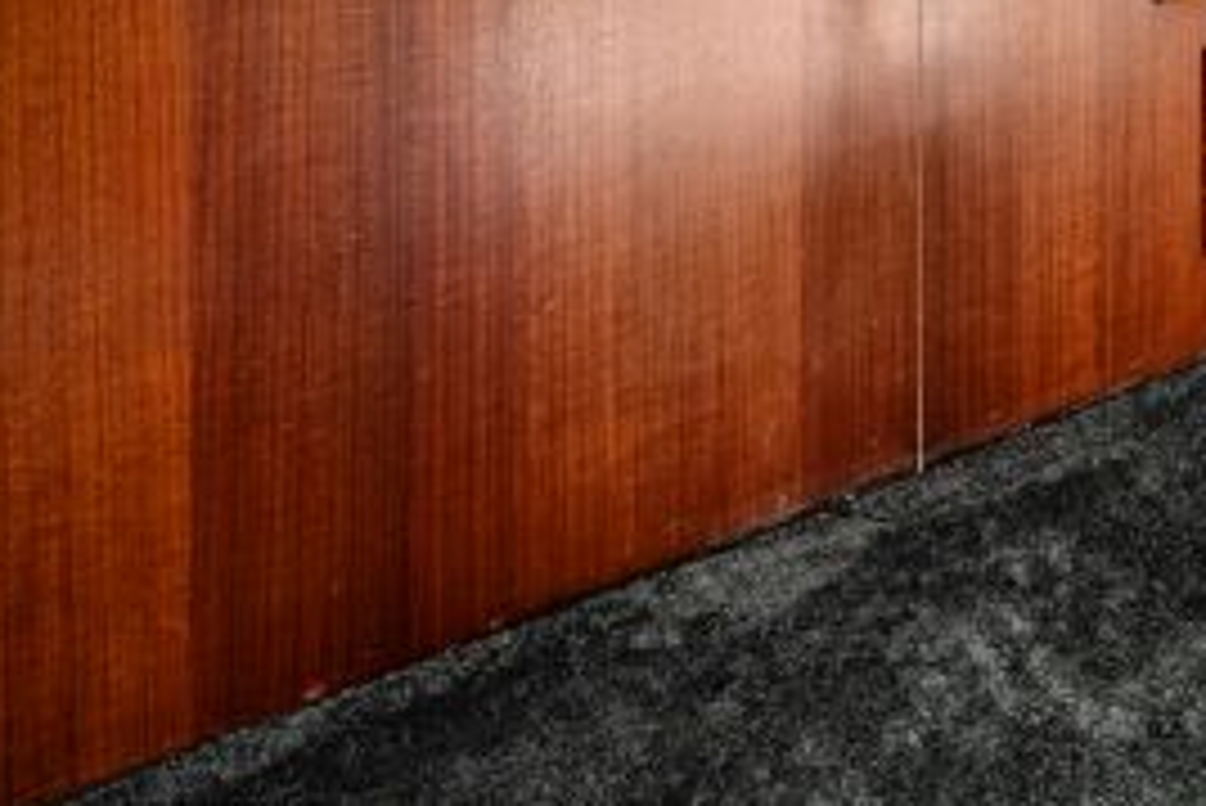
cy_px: -531
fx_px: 1575
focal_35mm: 47
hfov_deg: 33.6
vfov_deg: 21.7
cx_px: 1462
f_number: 5.6
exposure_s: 1/10
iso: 1250
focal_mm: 14
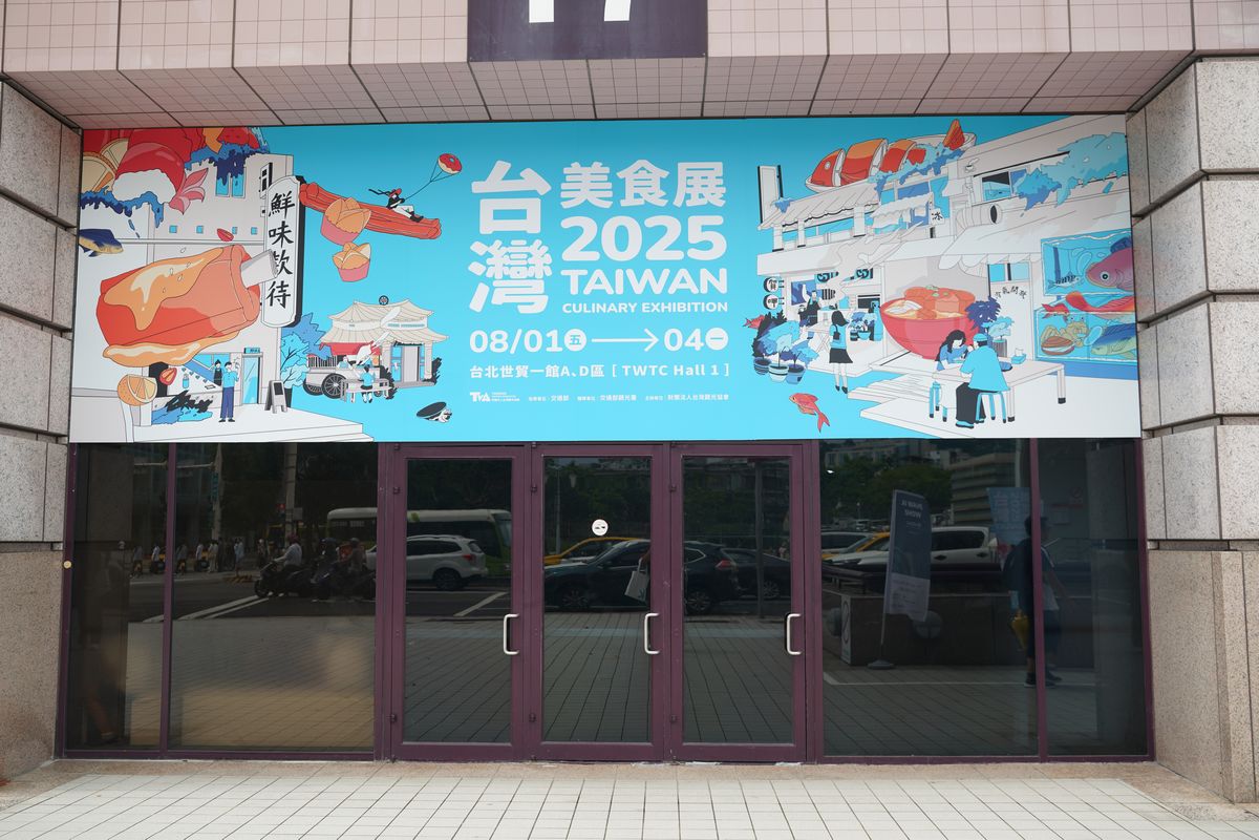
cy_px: 420
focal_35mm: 33
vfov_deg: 40.0
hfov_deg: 57.2
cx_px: 630
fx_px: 1154
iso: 100
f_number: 4.5
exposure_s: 1/200
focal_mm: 33
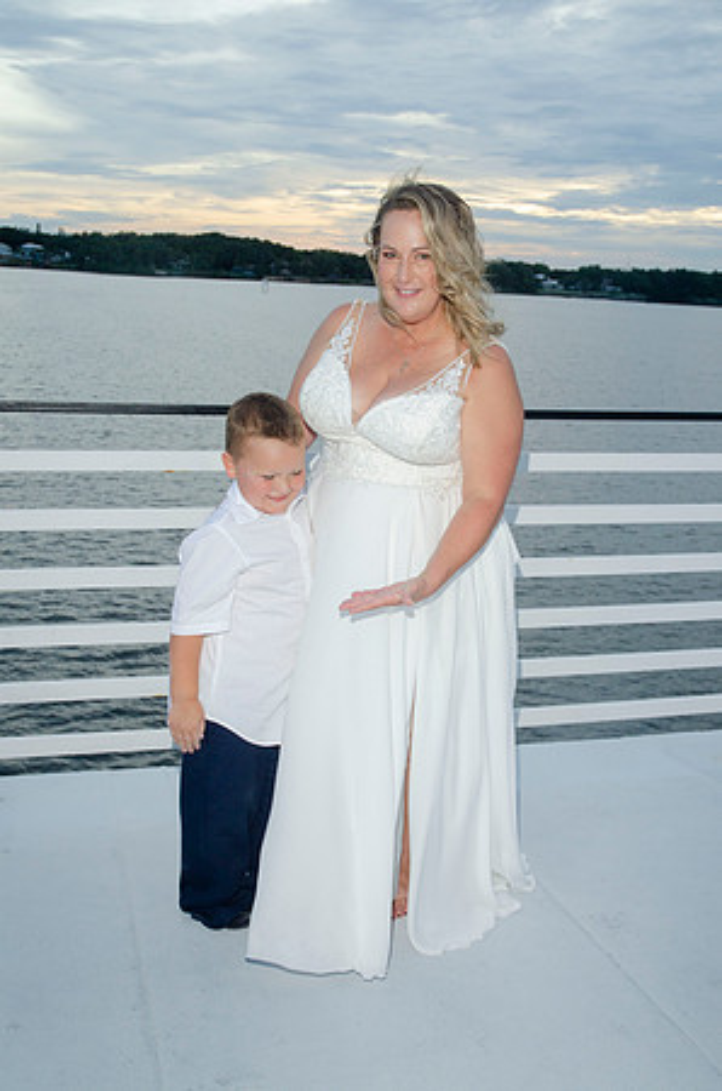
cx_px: 361
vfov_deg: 51.4
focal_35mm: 38
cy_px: 546
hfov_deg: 35.3
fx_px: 1133
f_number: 5.6
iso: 200
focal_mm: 25
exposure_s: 1/100
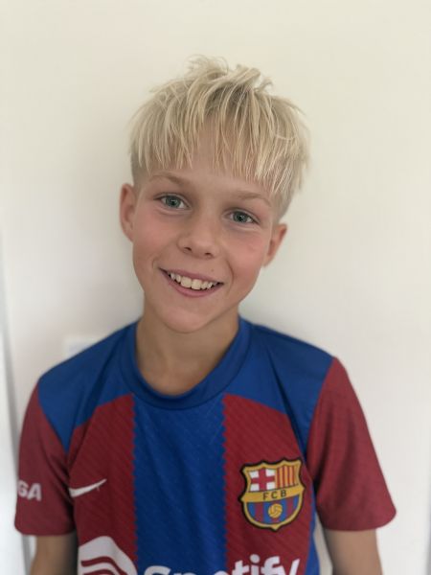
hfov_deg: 56.8
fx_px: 398
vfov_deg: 71.6
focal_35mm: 24
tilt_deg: -7.9
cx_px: 216
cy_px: 288
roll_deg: -0.5
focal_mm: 6.76
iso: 640
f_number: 1.78
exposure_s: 1/60
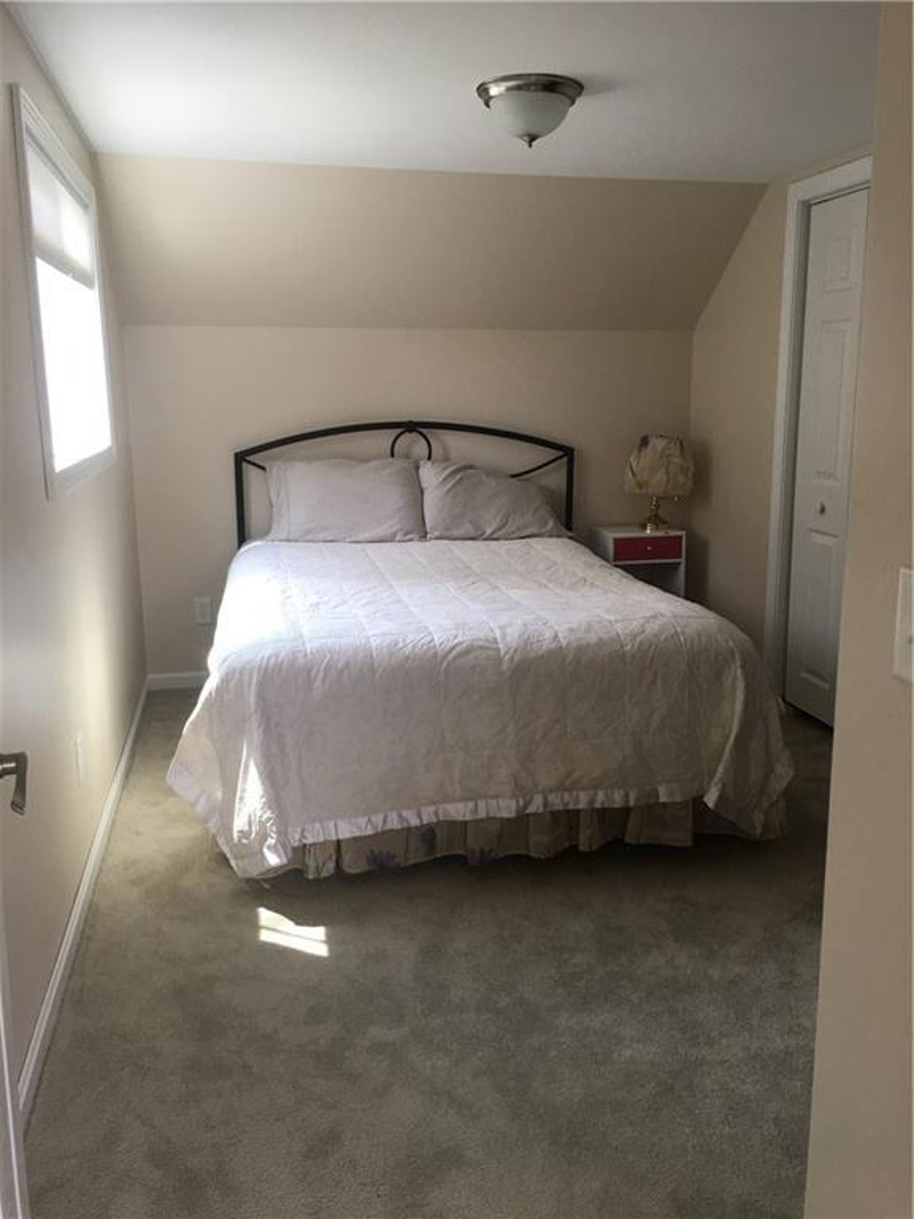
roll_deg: -0.1
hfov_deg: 48.2
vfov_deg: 61.7
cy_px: 610
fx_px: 1021
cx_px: 457
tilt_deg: -10.6
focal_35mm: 29
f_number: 2.2
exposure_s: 1/40
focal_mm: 4.15
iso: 25
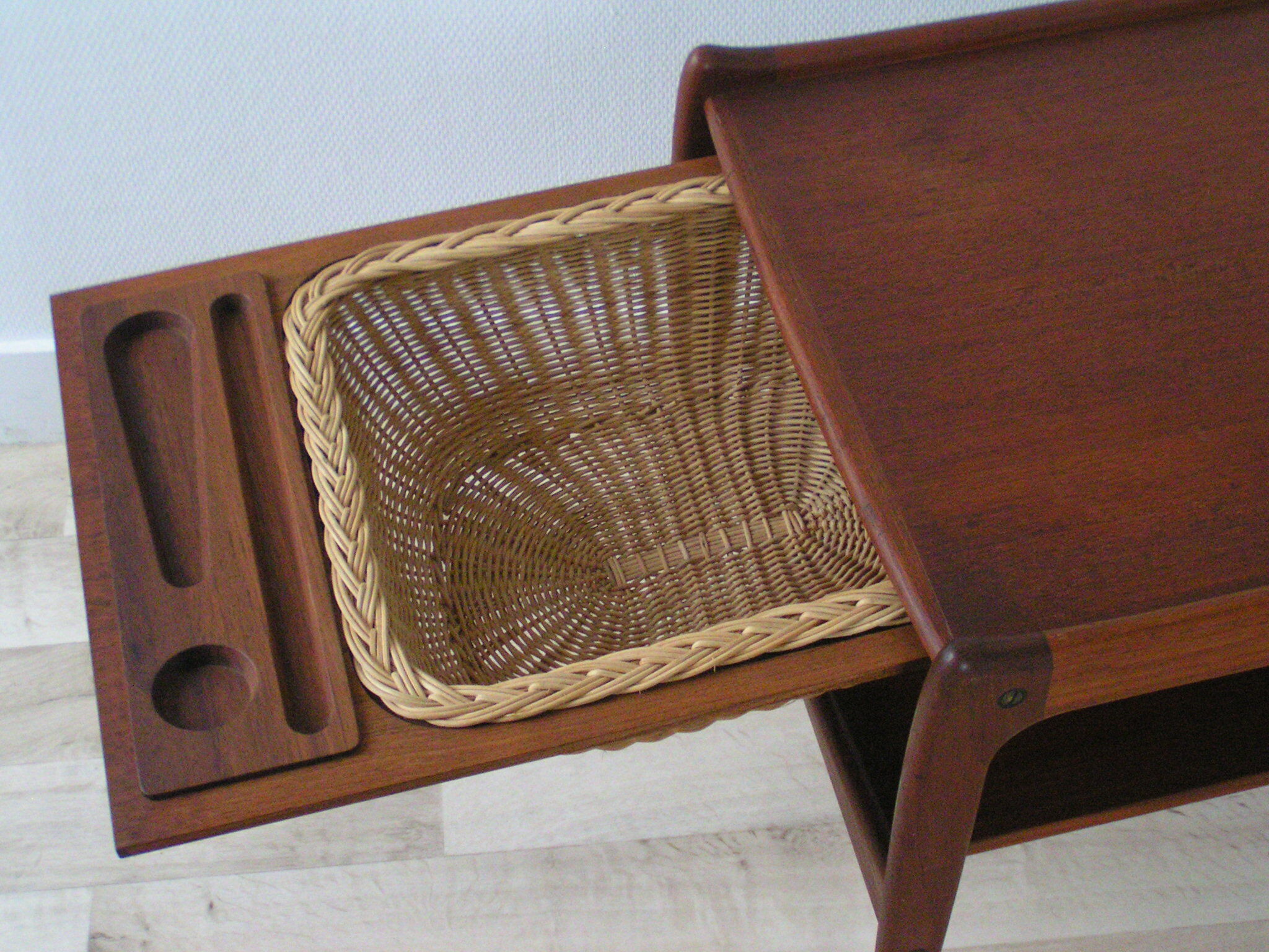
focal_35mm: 63
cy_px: 476
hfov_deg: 30.7
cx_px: 634
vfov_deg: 23.3
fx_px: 2310
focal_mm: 9.7
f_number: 3.2
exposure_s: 1/60
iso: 400
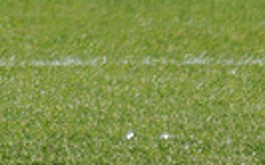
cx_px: -233
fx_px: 14388
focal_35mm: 1993
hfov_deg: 1.1
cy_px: -190
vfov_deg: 0.7
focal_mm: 300
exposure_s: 1/800
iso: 250
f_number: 5.6
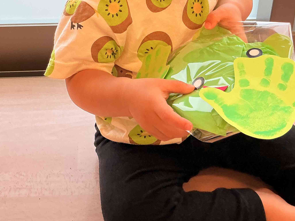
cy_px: 10
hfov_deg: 33.8
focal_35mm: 57
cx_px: 133
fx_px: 486
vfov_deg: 24.7
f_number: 1.8
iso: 25
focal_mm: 3
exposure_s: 1/257
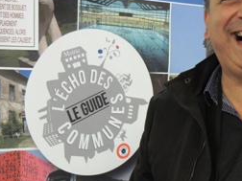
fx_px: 622
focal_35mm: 89
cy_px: 125
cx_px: 174
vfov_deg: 16.5
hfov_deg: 21.9
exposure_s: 1/20
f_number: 3.3
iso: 400
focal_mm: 6.2
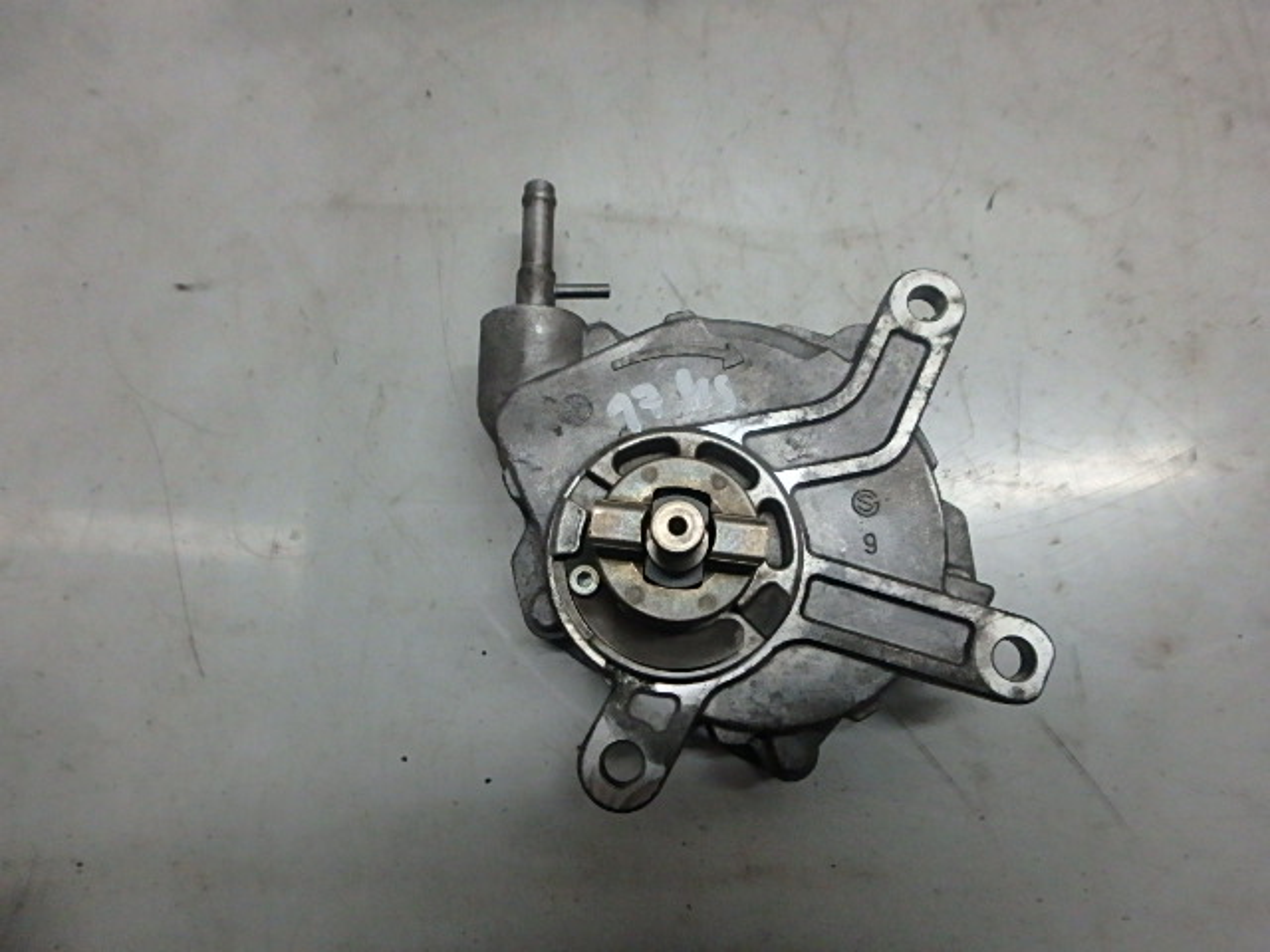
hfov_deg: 79.0
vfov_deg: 63.4
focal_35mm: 21
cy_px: 476
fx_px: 770
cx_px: 635
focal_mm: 3.7
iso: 800
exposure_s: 1/200
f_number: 3.5
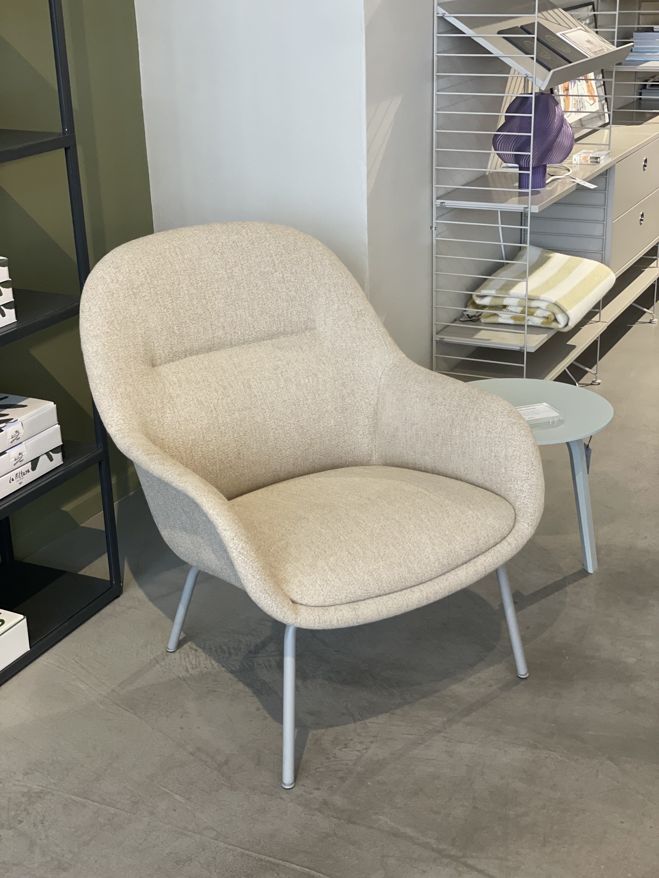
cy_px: 439
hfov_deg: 28.0
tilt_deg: -20.2
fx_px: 1320
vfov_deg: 36.8
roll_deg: +1.8
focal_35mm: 52
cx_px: 330
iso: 160
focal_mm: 6
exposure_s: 1/50
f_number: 2
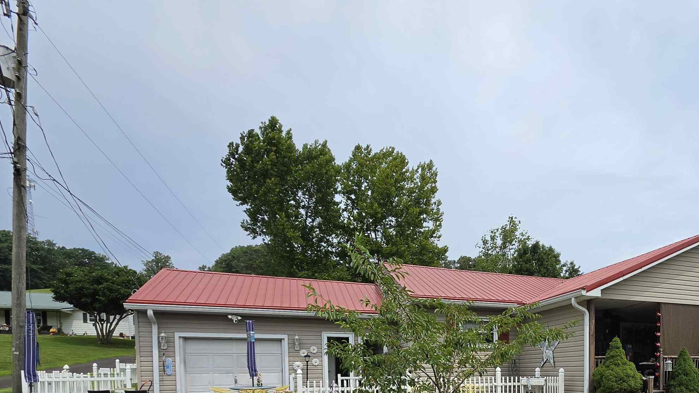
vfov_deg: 44.3
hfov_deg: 76.7
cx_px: 503
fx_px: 408
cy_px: 387
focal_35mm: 22
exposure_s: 1/2186
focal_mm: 2.2
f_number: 1.9
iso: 32
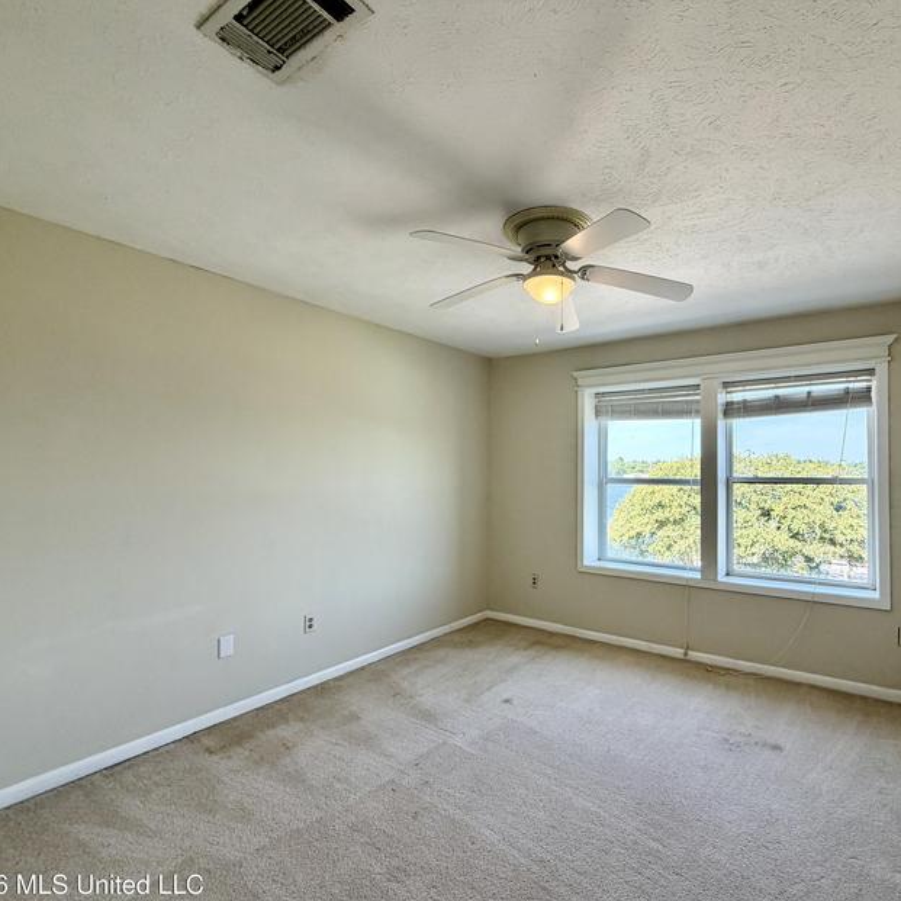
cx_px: 548
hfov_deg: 82.8
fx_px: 501
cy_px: 463
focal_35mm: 17
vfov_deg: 83.9
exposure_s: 1/121
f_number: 2.2
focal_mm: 2.22
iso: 80
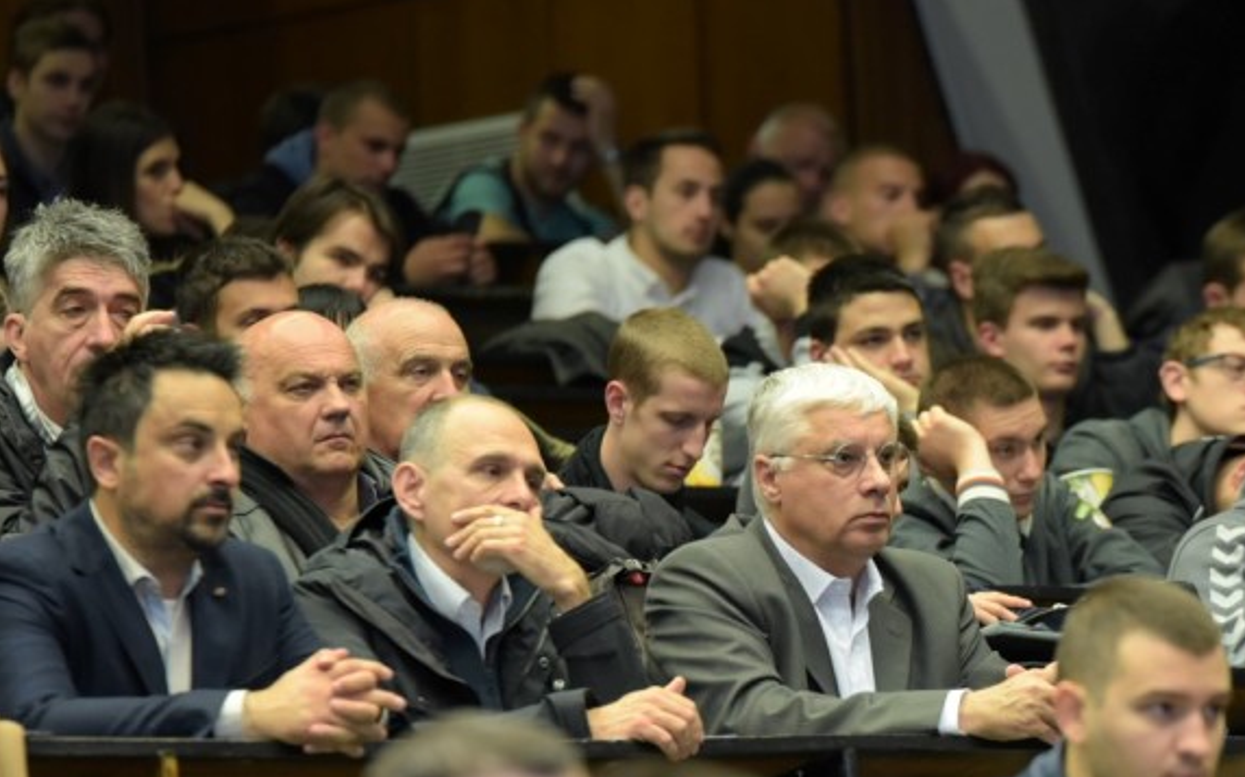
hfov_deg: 5.7
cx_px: 956
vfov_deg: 3.5
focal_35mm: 371
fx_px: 12583
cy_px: 627
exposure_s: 1/320
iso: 3200
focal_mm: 200
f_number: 4
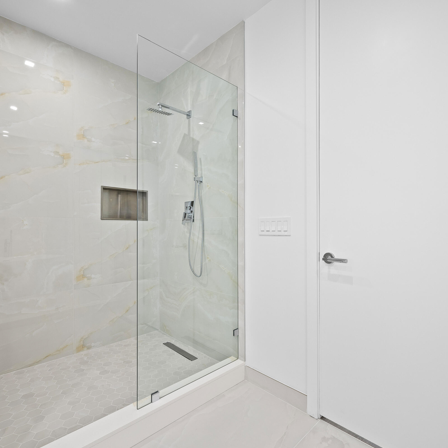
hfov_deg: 80.7
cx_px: 225
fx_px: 264
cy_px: 226
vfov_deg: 80.7
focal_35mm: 18
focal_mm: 14
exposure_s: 1/3
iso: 250
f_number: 8
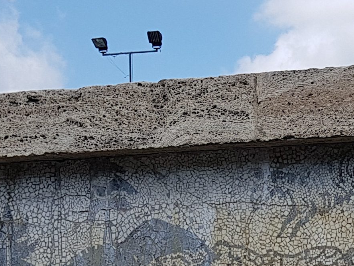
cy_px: 335
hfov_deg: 16.3
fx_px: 1207
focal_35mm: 118
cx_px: 365
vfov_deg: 12.2
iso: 50
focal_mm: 4.2
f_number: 1.7
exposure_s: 1/2208
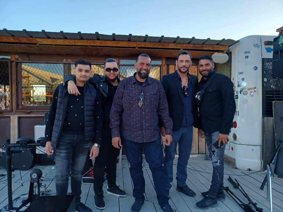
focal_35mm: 25
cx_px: 142
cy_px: 106
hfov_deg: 69.4
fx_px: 204
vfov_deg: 54.9
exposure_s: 1/100
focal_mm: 4.6
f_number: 1.8
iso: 64
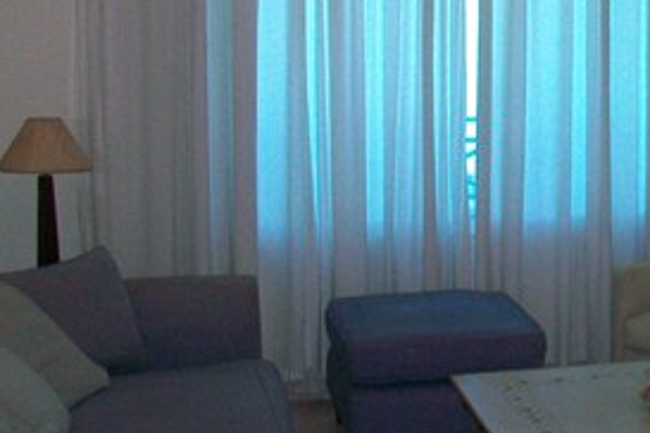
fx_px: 1408
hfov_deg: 24.7
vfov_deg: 17.3
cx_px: 662
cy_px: 59
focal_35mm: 78
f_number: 2.8
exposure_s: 1/60
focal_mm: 5.7
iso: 120
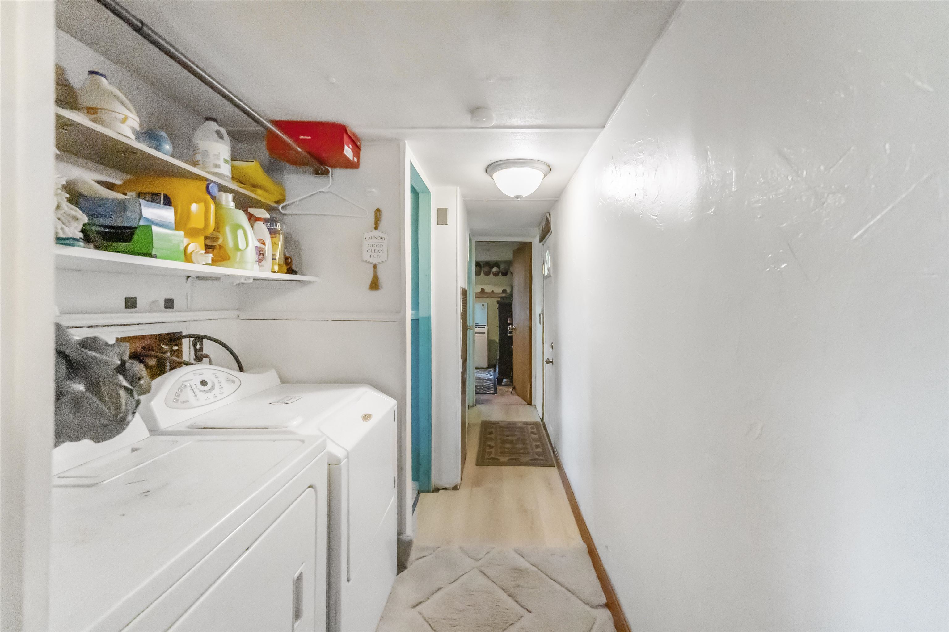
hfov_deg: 104.3
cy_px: 316
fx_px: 369
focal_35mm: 14
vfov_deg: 81.2
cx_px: 474
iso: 12800
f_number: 7.1
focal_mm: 14
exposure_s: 1/640
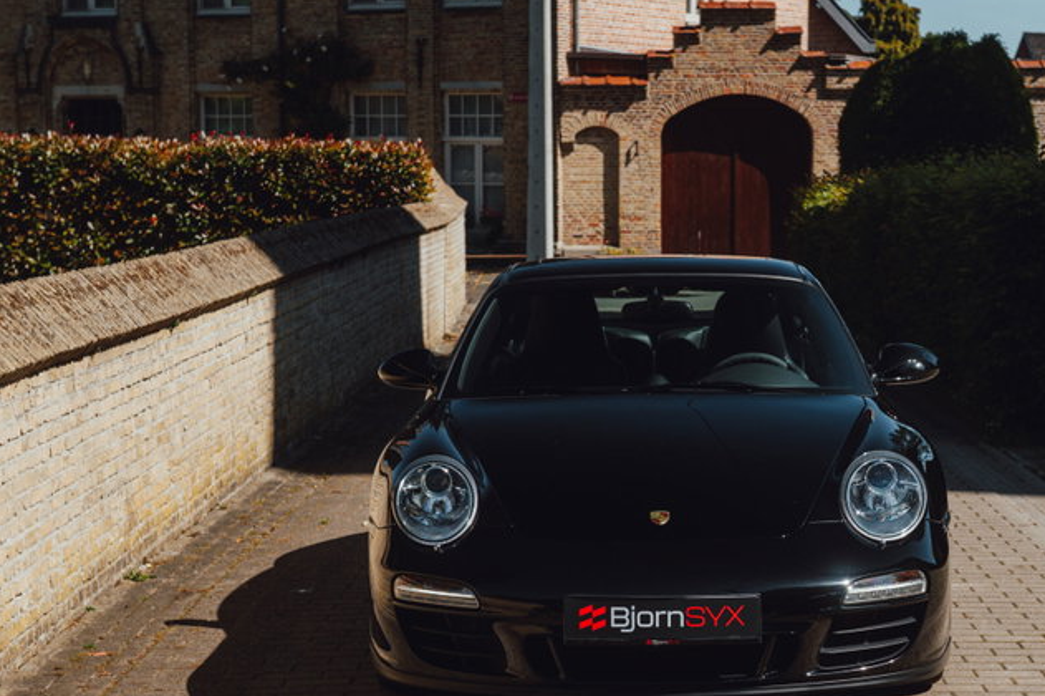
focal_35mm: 81
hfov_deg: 25.0
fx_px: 2350
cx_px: 660
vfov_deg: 16.8
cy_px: 453
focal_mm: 50
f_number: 5.6
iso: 100
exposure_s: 1/200
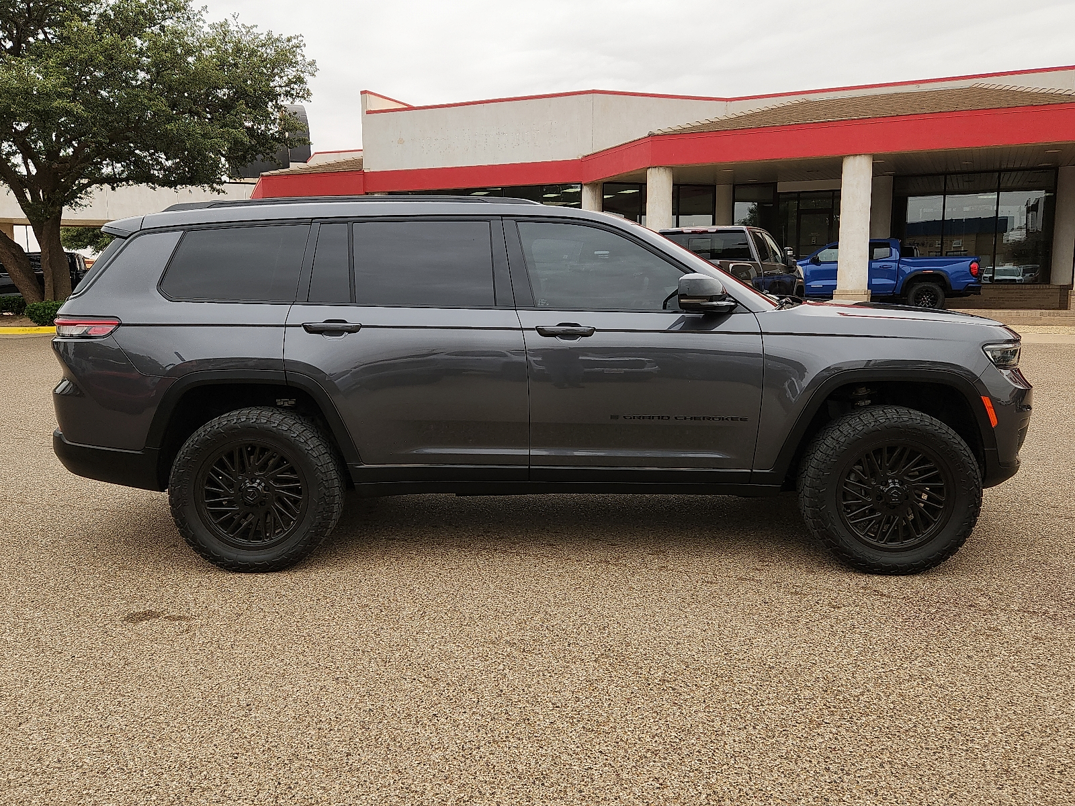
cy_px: 403
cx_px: 538
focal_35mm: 23
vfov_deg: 58.9
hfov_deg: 73.9
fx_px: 714
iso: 50
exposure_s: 1/1000
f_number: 1.8
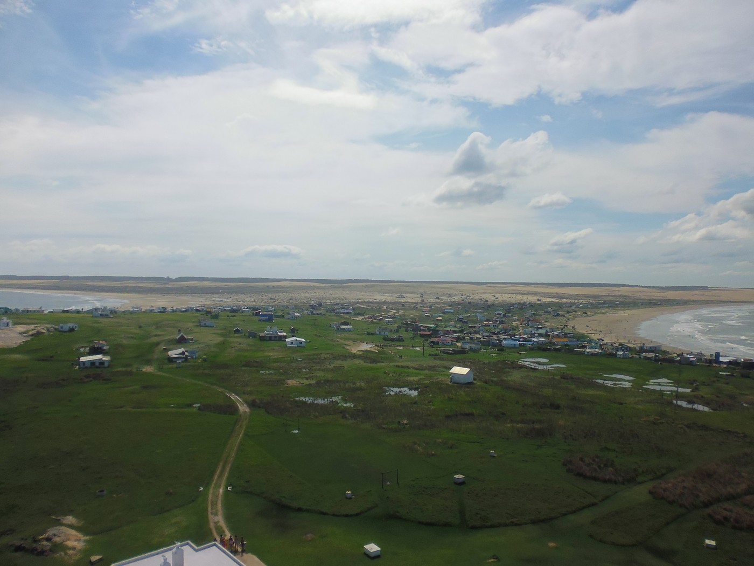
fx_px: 523
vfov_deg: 56.8
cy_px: 283
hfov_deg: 71.6
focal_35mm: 24
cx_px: 377
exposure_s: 1/320
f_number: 9
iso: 160
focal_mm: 4.3
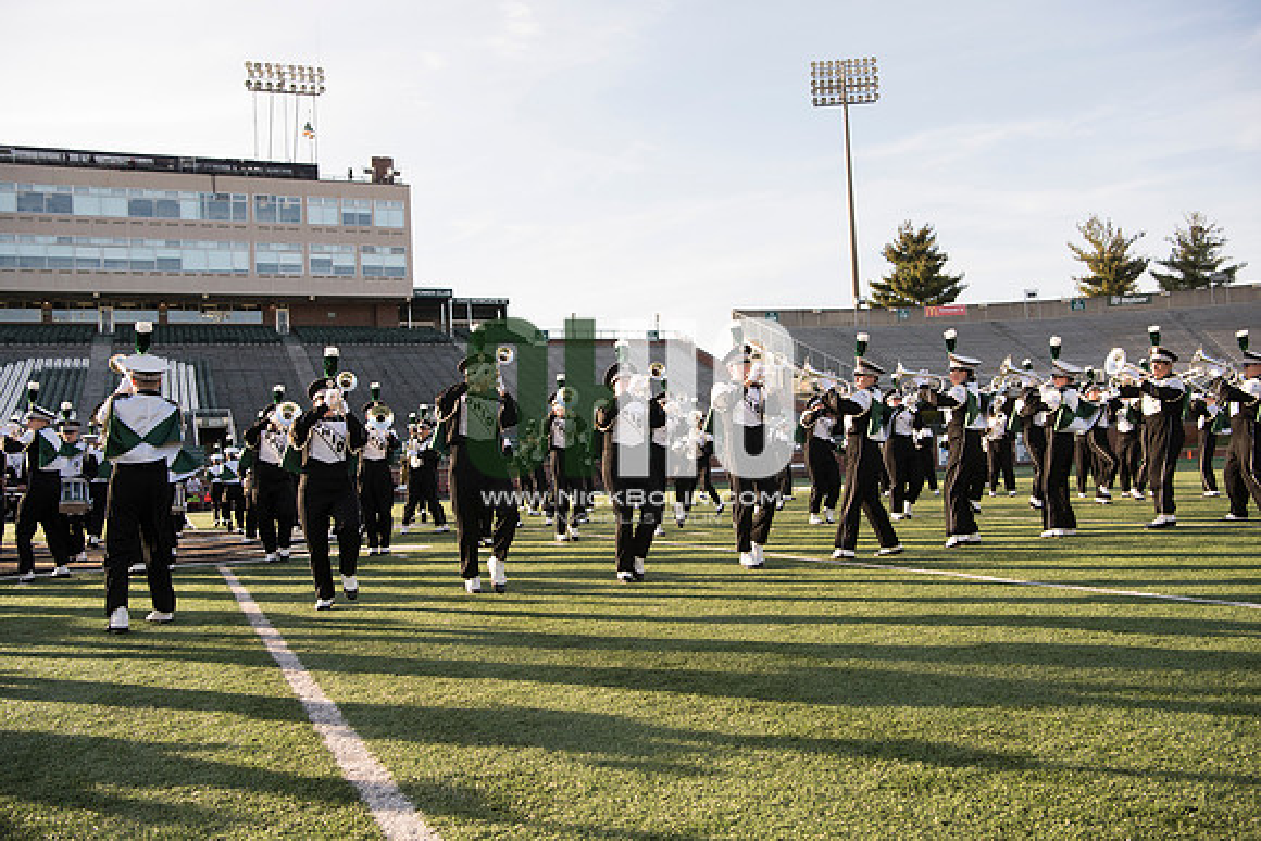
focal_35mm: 32
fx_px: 1121
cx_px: 630
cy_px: 420
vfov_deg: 41.1
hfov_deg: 58.7
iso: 320
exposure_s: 1/640
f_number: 5
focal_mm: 32
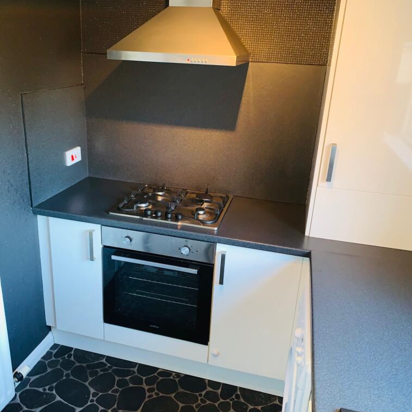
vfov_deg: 52.5
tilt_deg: -20.6
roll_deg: -3.2
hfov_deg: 52.4
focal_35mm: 31
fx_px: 417
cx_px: 183
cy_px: 205
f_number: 1.8
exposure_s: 1/17
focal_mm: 4.25
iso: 40
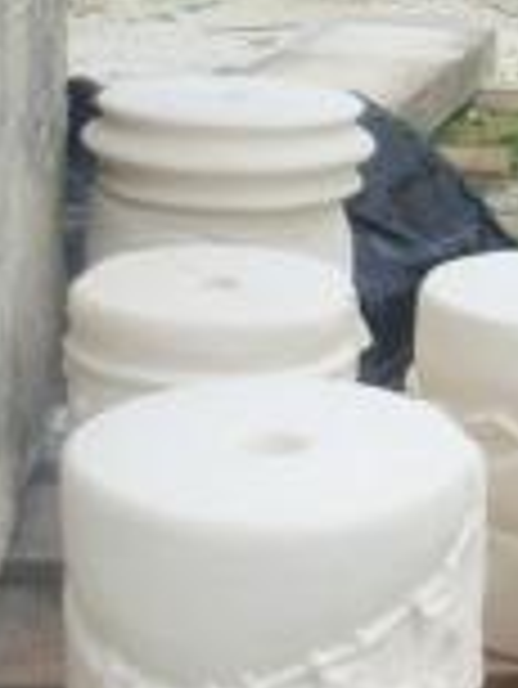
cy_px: 162
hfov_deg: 17.2
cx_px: 428
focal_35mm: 85
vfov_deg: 22.8
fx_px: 1694
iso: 80
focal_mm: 5.2
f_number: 3.4
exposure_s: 1/200
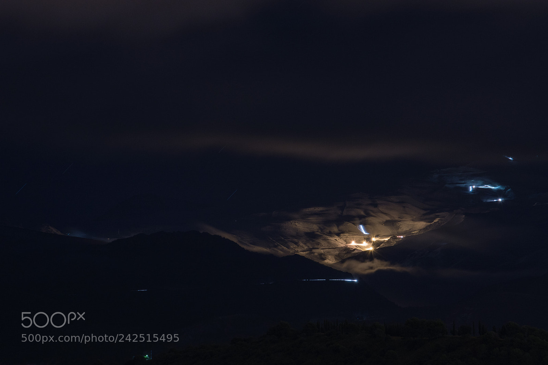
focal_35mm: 202
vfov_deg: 6.8
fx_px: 3080
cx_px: 274
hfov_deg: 10.2
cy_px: 182
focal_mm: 135
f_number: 10
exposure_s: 61
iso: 100
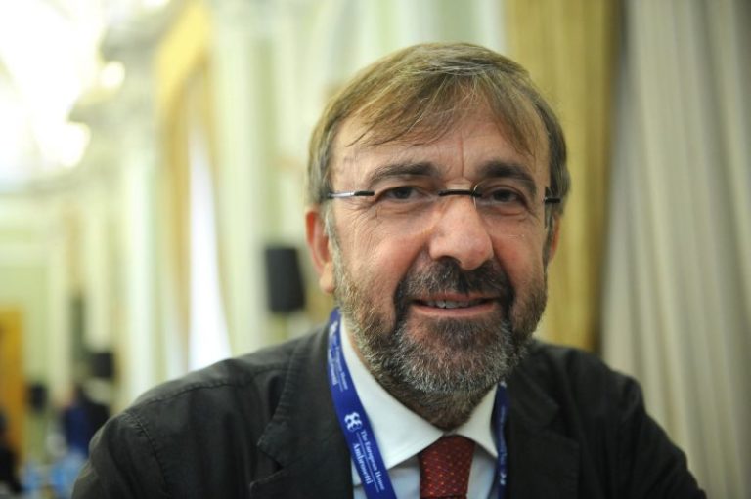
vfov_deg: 27.0
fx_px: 1042
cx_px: 376
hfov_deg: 39.6
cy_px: 250
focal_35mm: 50
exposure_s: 1/100
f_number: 3.5
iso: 2000
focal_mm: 50
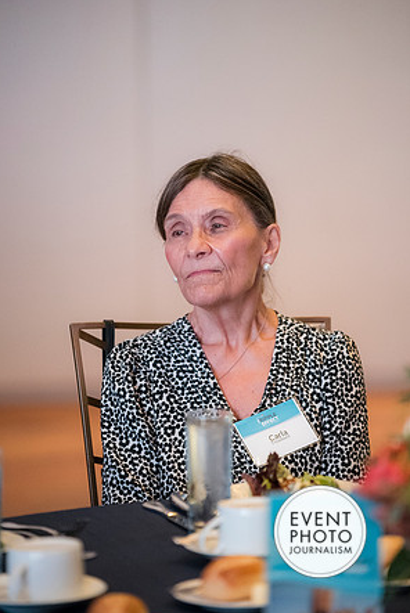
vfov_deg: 10.1
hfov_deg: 6.8
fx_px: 3462
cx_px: 204
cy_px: 310
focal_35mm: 203
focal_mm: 200
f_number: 2.8
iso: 6400
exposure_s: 1/125
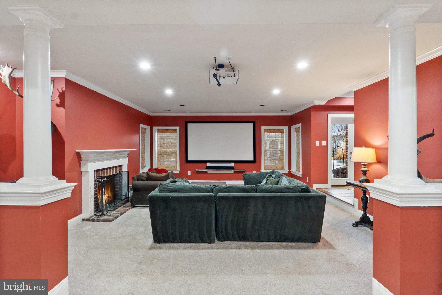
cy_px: 148
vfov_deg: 67.3
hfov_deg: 90.0
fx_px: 221
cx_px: 221
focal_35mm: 18
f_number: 8
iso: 800
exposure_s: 1/1.25
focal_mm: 12
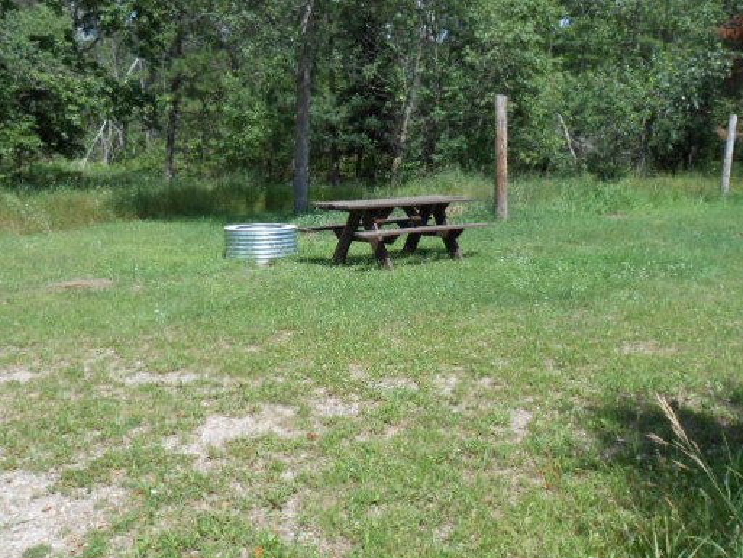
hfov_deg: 49.0
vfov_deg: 37.7
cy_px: 279
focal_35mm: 38
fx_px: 816
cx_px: 372
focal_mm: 6.8
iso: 80
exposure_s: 1/400
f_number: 4.2
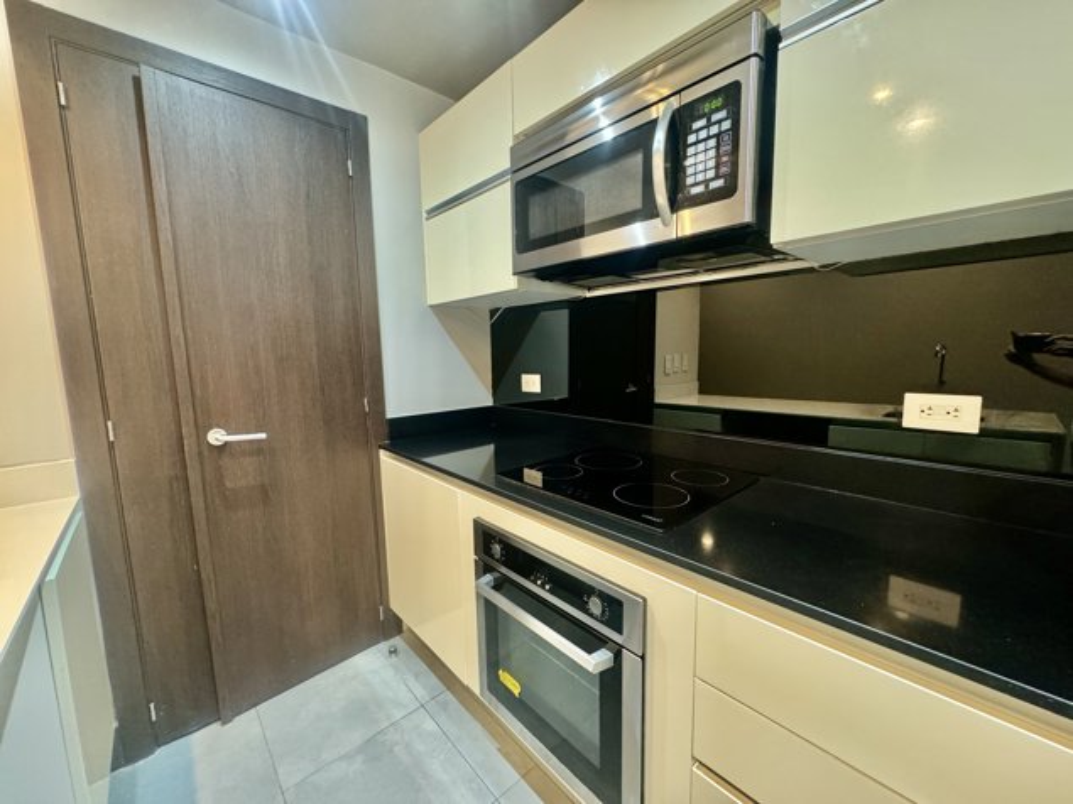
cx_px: 536
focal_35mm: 14
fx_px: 434
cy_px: 402
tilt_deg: -6.1
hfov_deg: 102.1
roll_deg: +2.2
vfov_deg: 85.7
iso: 640
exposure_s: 1/60
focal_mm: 2.22
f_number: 2.2
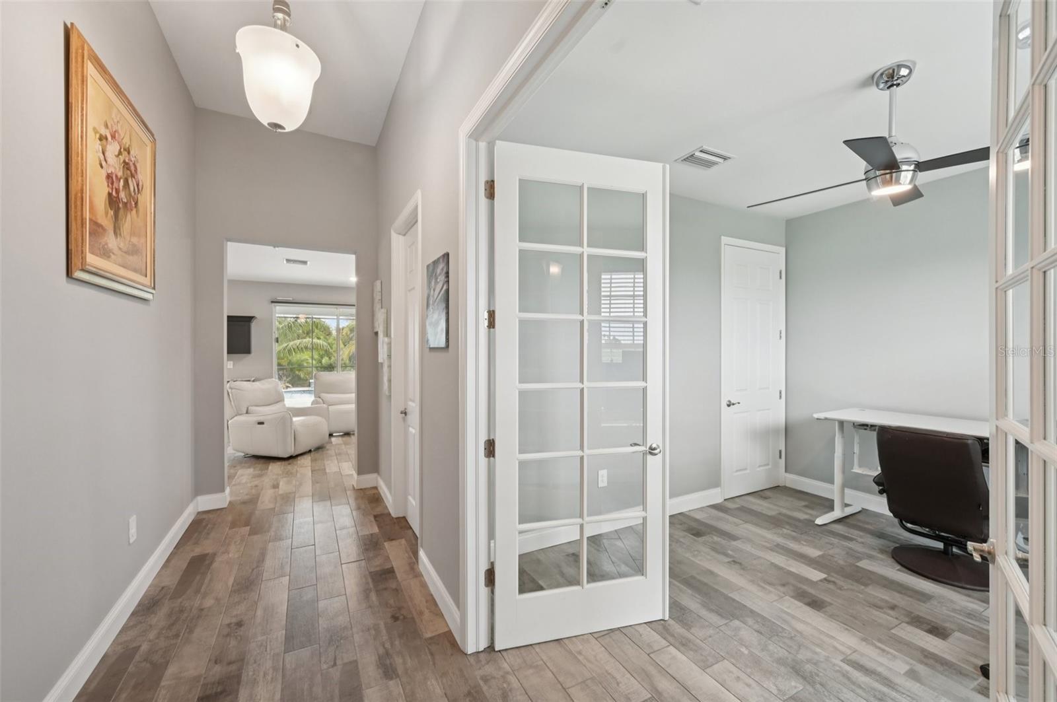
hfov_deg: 104.3
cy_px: 351
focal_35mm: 14
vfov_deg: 81.1
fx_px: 411
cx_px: 528
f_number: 8
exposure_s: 1/10
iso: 400
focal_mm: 14
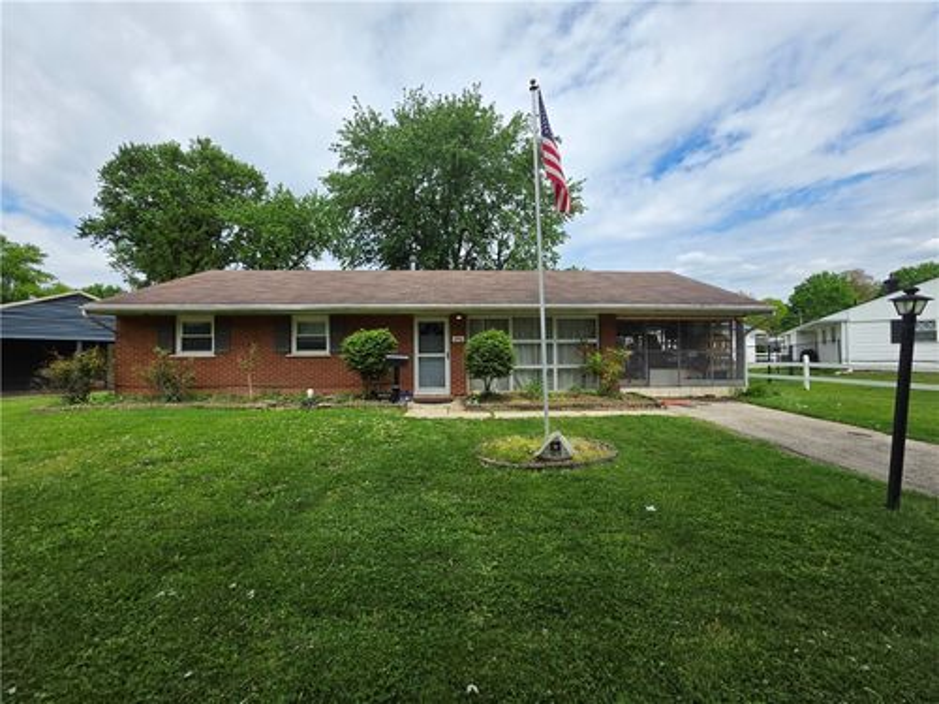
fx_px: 353
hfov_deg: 106.2
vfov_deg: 89.9
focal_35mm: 13
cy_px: 352
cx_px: 470
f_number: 1.9
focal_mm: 2.2
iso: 40
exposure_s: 1/1814
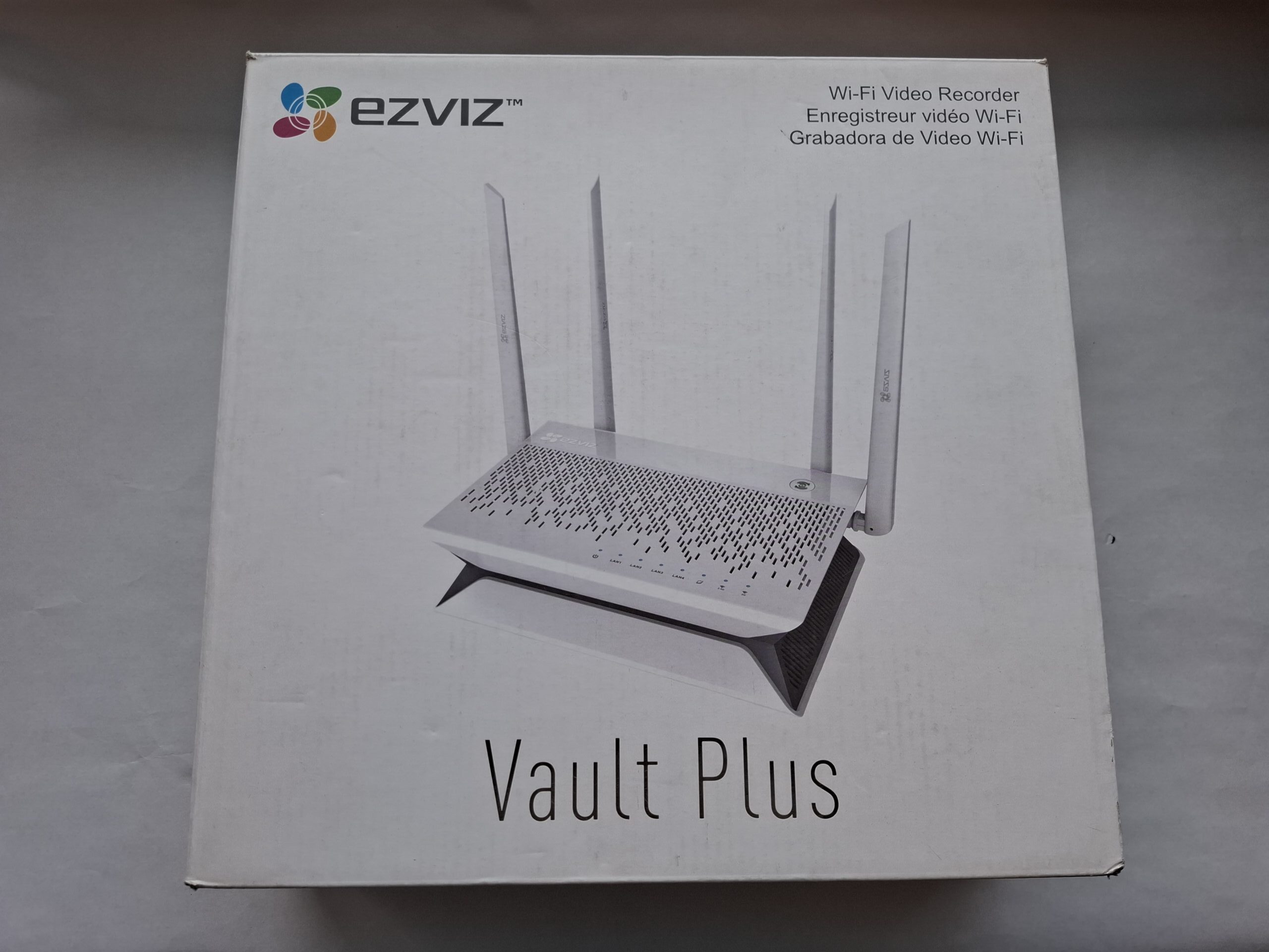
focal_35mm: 23
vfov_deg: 58.9
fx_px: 843
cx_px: 634
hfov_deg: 73.9
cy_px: 476
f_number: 1.8
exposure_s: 1/108
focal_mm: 5.54
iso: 50
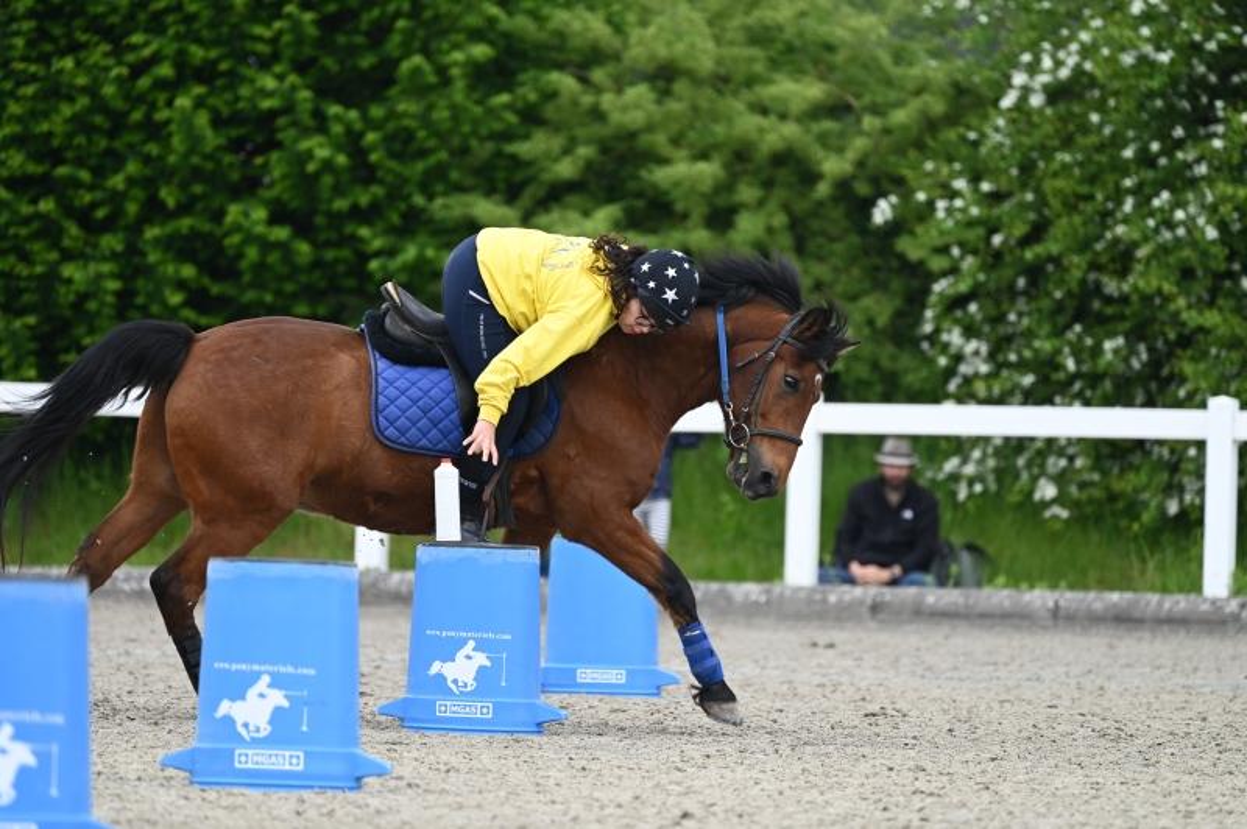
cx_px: 624
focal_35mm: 400
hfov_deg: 5.2
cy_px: 414
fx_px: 13844
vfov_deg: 3.4
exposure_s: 1/1250
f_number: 5.6
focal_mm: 400
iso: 1000
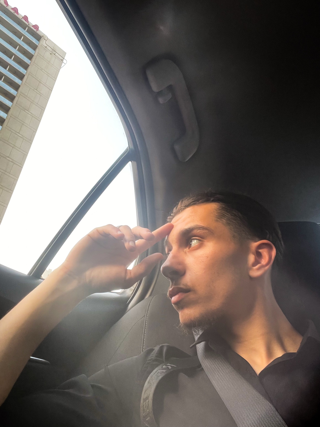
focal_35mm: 30
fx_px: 370
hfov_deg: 46.8
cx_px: 160
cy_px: 214
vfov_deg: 60.0
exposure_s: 1/90
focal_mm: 2.71
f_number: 2.2
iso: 100
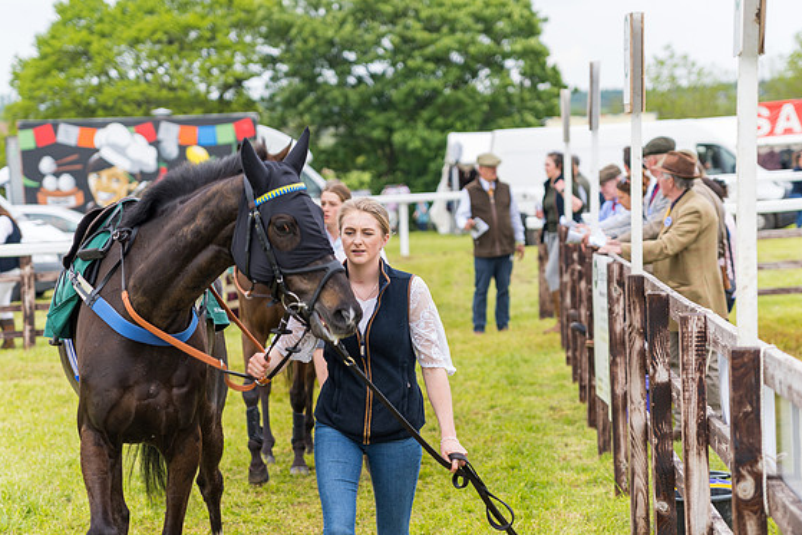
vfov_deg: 10.6
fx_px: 2874
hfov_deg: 15.9
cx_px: 396
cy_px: 307
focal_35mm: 129
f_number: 4
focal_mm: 105
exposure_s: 1/125
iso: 50
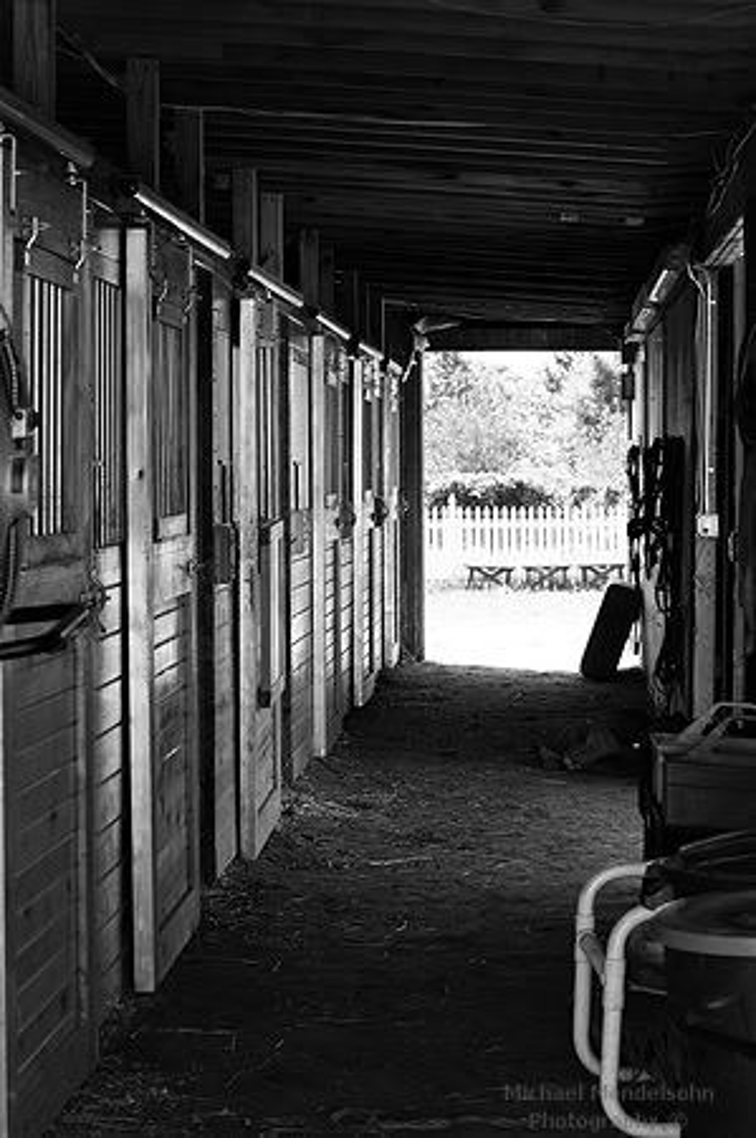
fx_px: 2210
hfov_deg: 19.4
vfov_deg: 28.9
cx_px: 378
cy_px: 569
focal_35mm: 70
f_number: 6.3
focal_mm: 70
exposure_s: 1/200
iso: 800
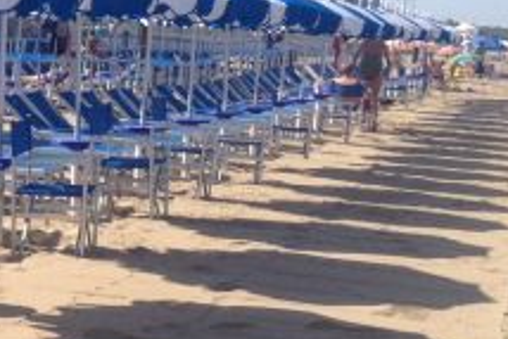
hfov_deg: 14.6
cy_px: 171
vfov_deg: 10.1
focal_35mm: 136
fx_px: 1920
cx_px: -95
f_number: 2.4
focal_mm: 4.28
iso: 50
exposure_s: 1/1577
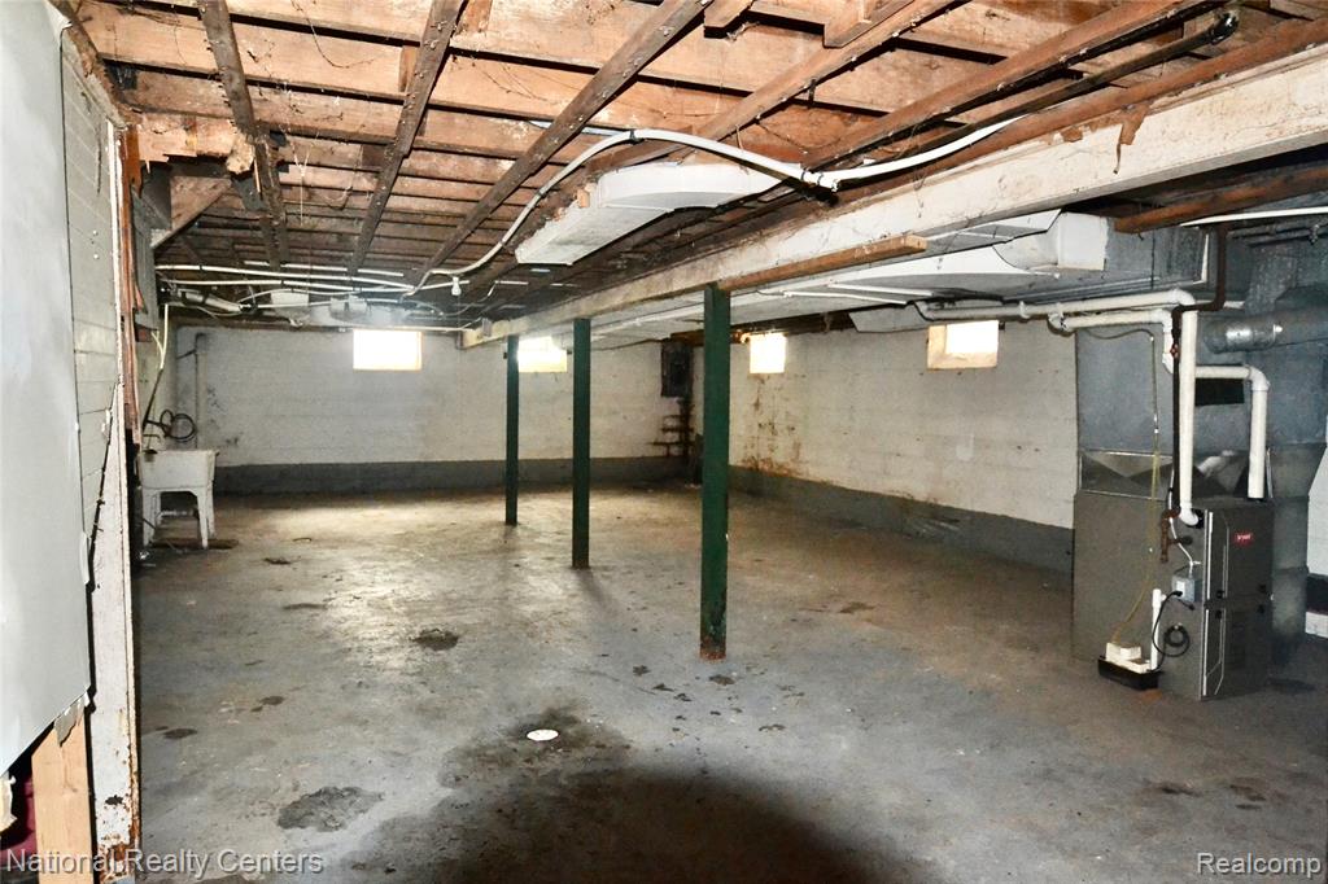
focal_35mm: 22
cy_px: 442
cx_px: 664
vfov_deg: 56.1
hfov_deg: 77.3
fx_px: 830
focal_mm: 15
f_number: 3.5
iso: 3200
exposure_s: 1/60
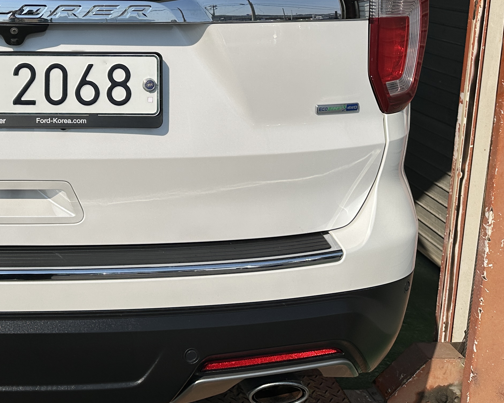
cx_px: 48
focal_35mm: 50
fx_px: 746
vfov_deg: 29.3
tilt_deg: -9.4
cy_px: 63
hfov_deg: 35.1
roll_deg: -1.5
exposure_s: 1/10753
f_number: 1.78
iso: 80
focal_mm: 6.86
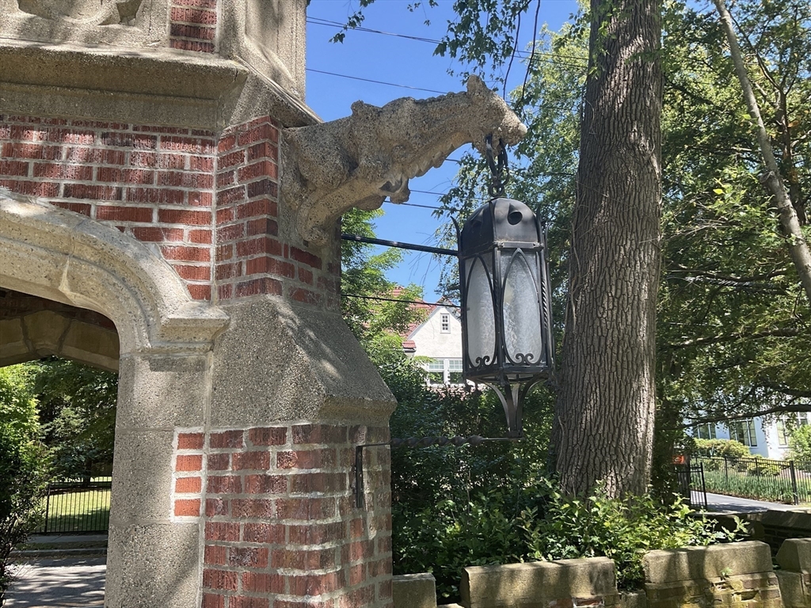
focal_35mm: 29
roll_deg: +1.9
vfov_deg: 48.2
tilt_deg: +12.5
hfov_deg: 61.7
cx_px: 406
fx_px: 679
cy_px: 304
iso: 16
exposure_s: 1/281
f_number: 1.8
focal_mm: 3
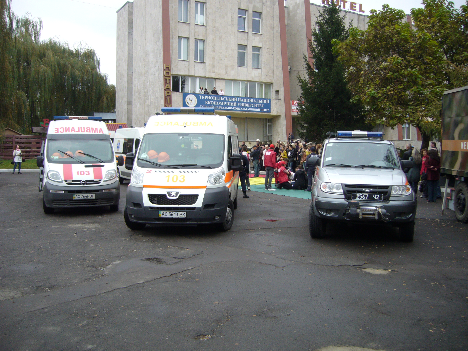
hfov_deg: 52.6
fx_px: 473
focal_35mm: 35
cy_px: 176
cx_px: 234
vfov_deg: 40.7
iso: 100
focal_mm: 5.8
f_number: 2.8
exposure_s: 1/200
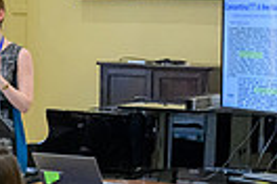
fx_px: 1300
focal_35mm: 169
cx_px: -170
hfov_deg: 11.5
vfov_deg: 8.1
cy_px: 45
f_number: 2.8
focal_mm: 38
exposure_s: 1/640
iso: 5600
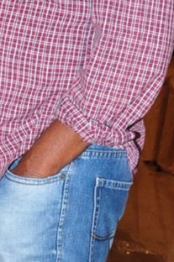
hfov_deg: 5.4
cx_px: -185
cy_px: 193
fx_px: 1789
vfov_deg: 8.4
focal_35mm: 246
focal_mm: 34
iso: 500
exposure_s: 1/125
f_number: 9
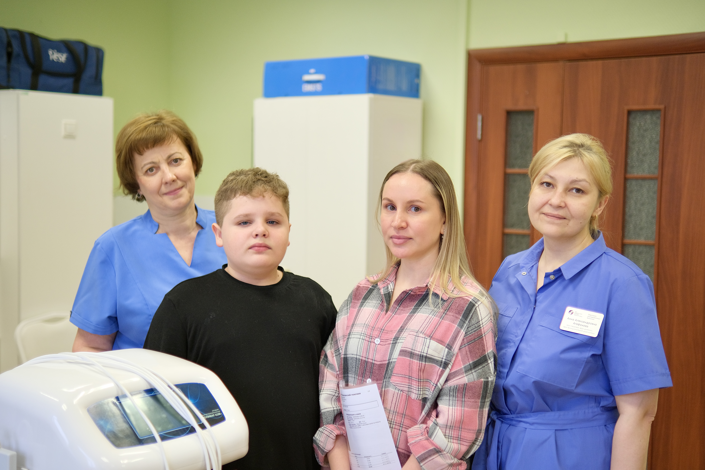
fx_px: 979
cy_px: 235
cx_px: 352
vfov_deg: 27.0
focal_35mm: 50
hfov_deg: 39.6
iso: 640
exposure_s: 1/640
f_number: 1.4
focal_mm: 33
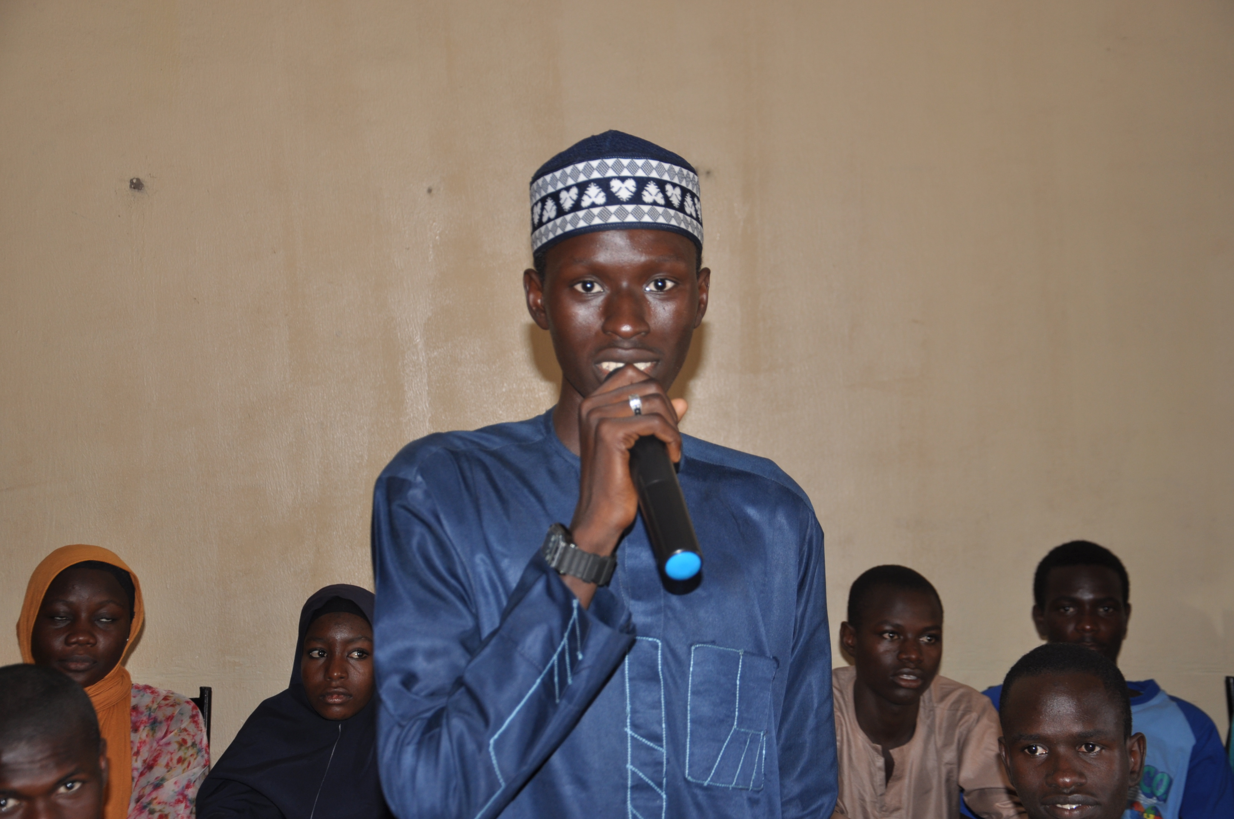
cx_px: 617
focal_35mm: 57
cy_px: 410
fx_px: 1951
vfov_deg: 23.7
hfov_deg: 35.1
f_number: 4.5
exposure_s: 1/60
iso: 200
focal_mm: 38
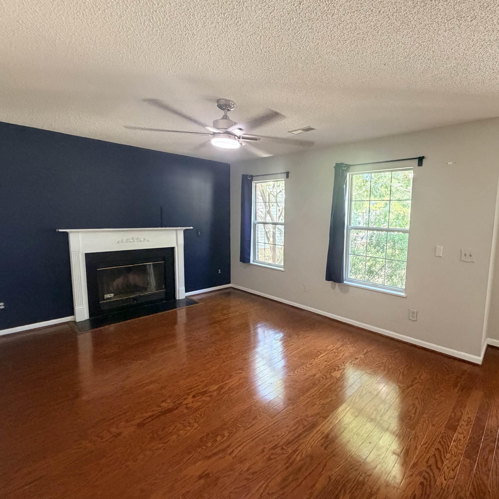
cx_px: 311
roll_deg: -1.4
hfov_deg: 82.4
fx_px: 277
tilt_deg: -7.6
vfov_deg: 84.0
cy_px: 248
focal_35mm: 17
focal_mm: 2.22
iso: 400
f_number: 2.2
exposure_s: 1/60
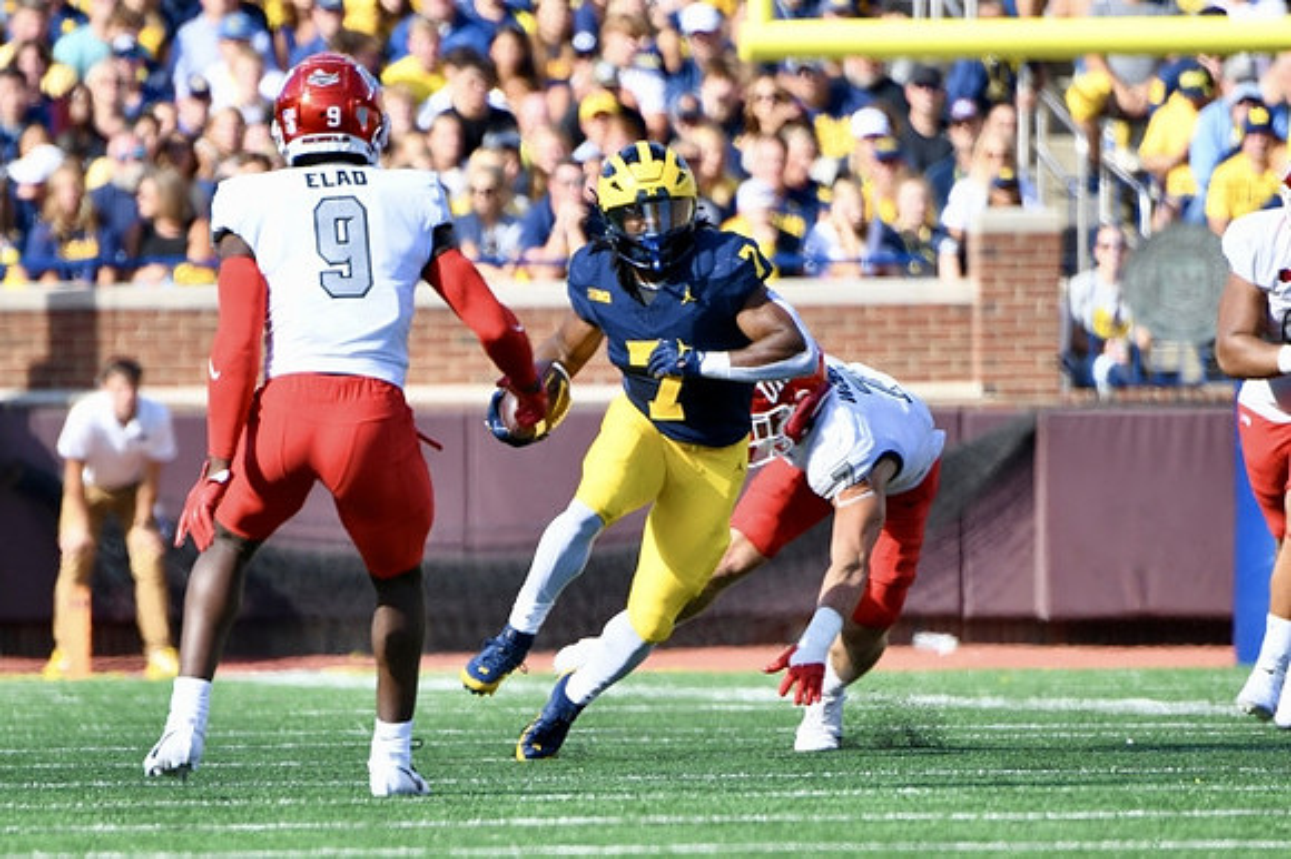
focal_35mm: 600
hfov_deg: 3.4
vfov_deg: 2.3
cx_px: 646
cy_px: 430
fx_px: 21504
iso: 500
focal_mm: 400
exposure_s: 1/1000
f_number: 5.6
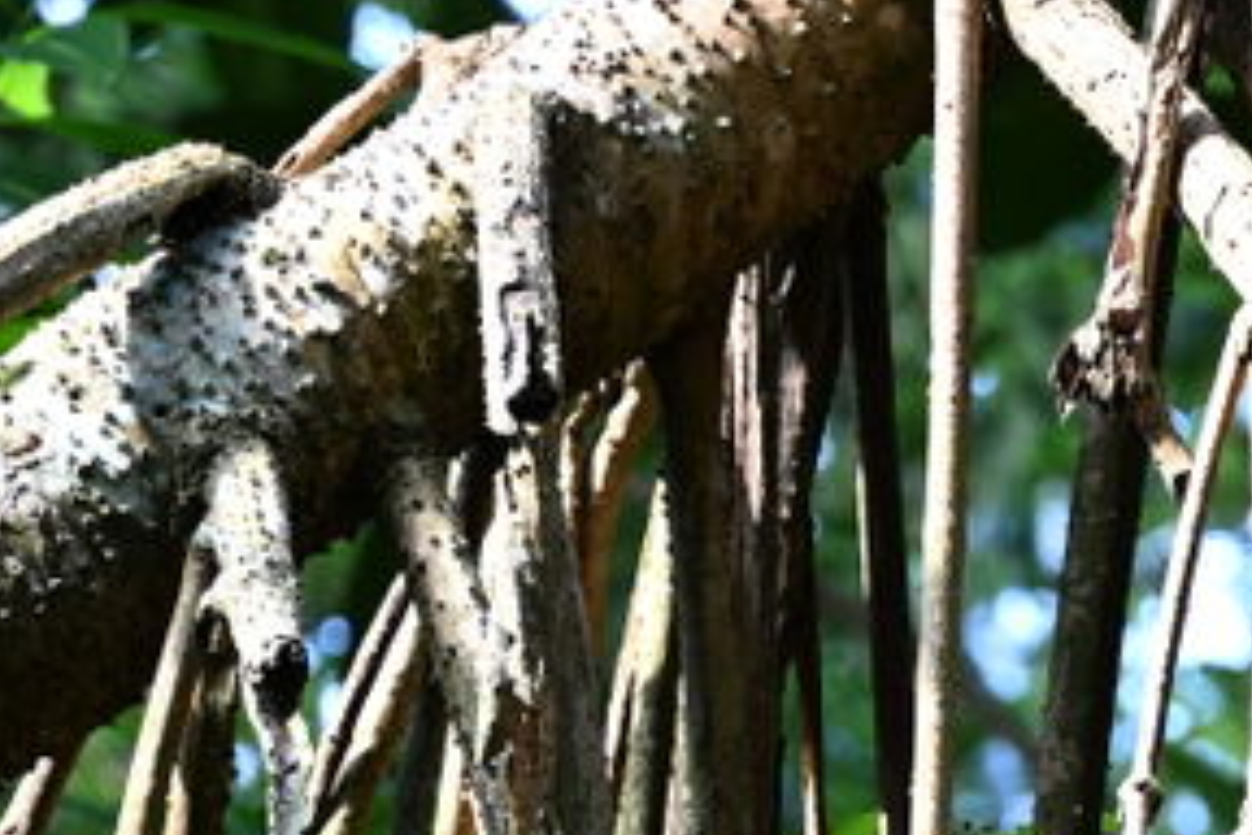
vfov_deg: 2.9
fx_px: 16205
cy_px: 1631
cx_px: 1000
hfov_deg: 4.4
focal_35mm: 466
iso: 320
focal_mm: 70
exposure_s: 1/100
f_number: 2.8
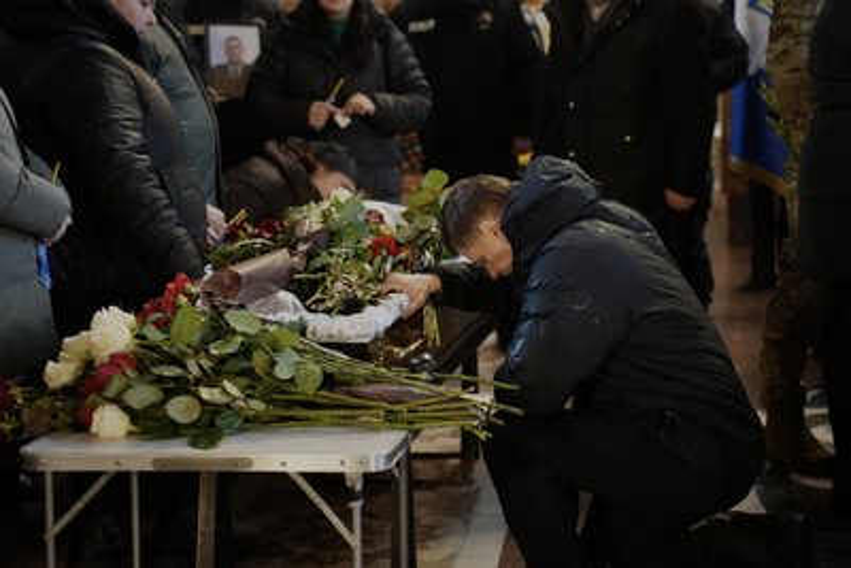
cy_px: 284
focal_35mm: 75
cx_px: 426
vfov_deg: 18.2
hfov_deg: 27.0
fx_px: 1773
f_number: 2.8
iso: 12800
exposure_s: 1/40
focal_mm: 75
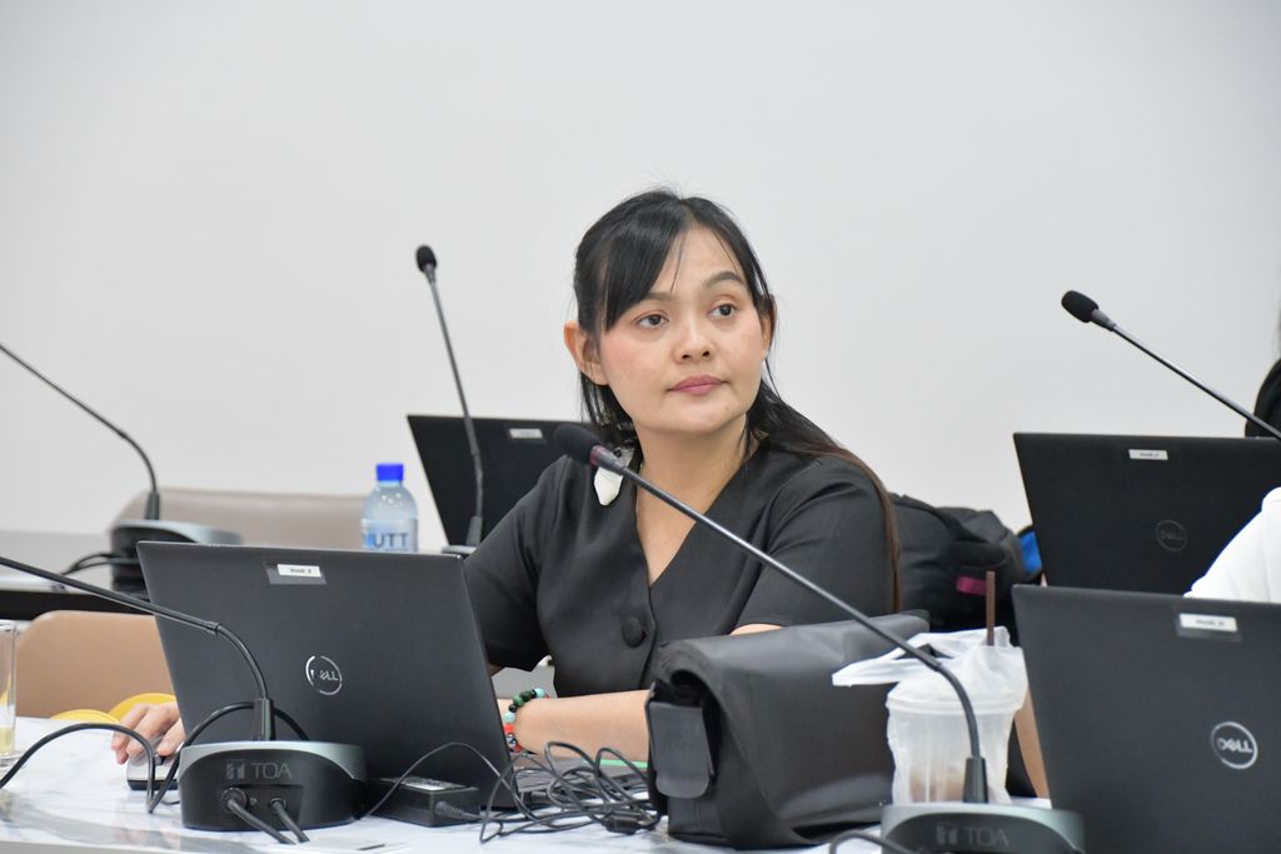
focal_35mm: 157
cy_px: 427
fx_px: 5587
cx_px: 640
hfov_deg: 13.1
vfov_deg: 8.7
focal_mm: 105
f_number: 5.6
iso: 7200
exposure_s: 1/125
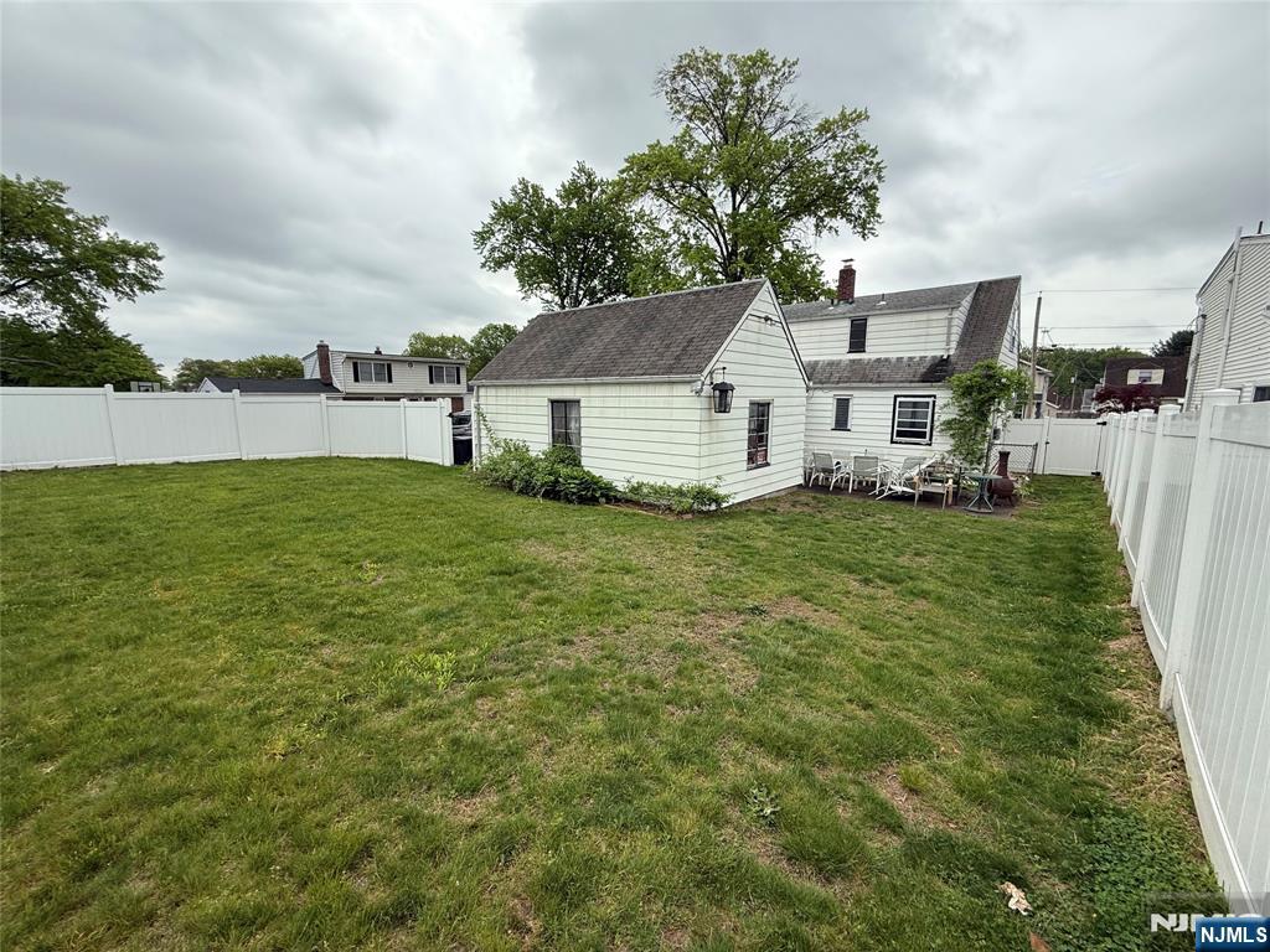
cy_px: 476
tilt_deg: -8.5
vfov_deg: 85.7
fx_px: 514
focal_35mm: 14
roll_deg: -0.6
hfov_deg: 102.1
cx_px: 635
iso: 50
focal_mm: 2.22
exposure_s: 1/1001
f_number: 2.2
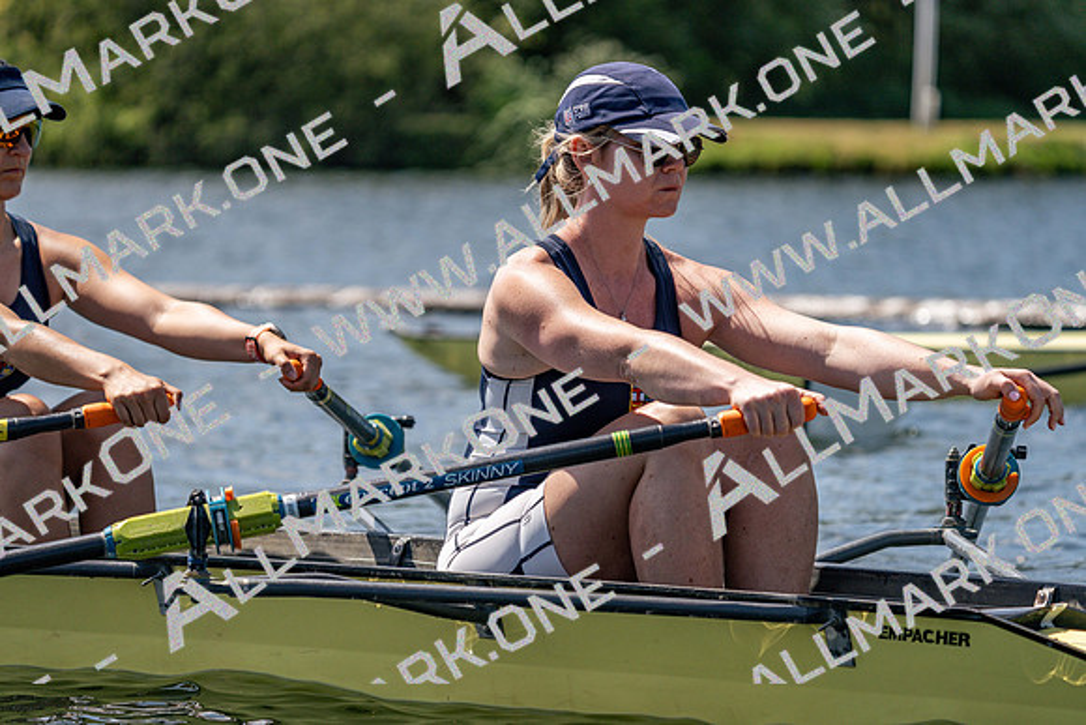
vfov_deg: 5.8
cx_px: 543
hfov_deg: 8.7
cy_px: 362
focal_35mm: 236
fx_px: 7121
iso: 250
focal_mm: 236
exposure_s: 1/2000
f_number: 5.6
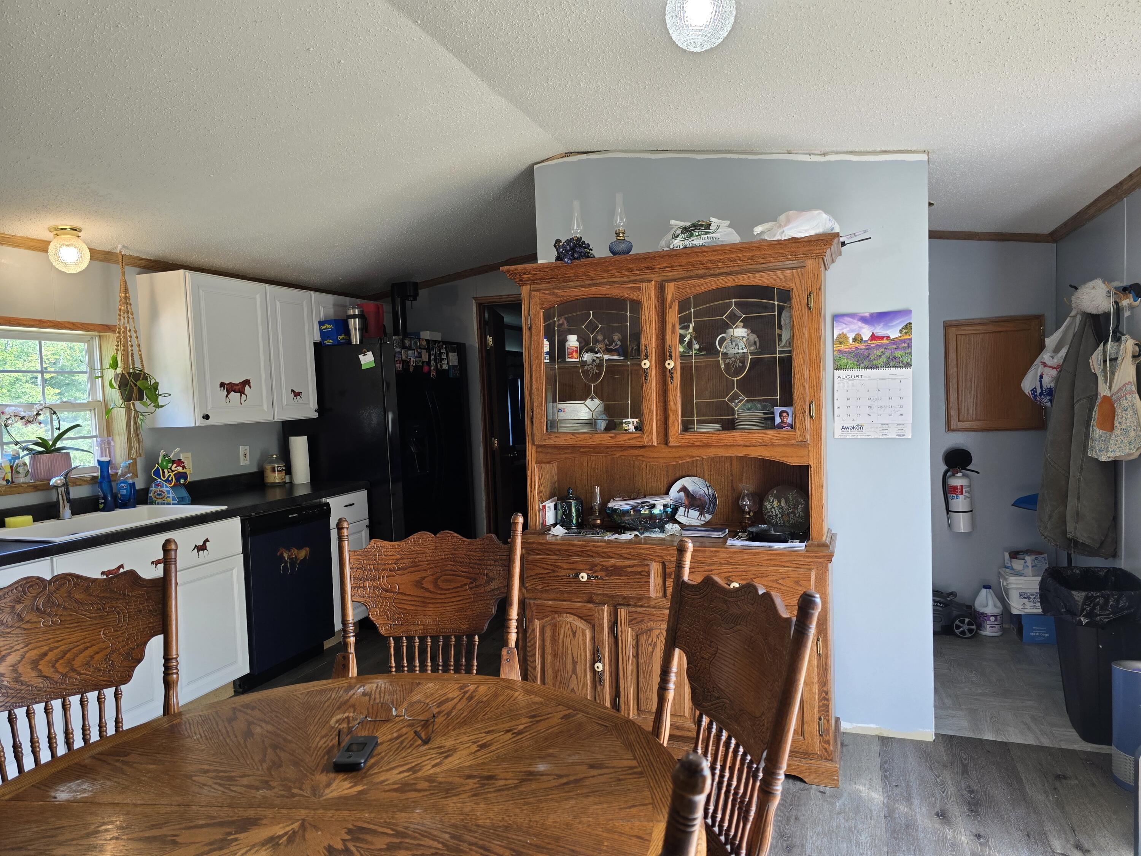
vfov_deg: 58.9
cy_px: 428
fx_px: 758
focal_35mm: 23
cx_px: 570
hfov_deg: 73.9
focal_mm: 6.3
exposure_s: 1/120
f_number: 1.7
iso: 64
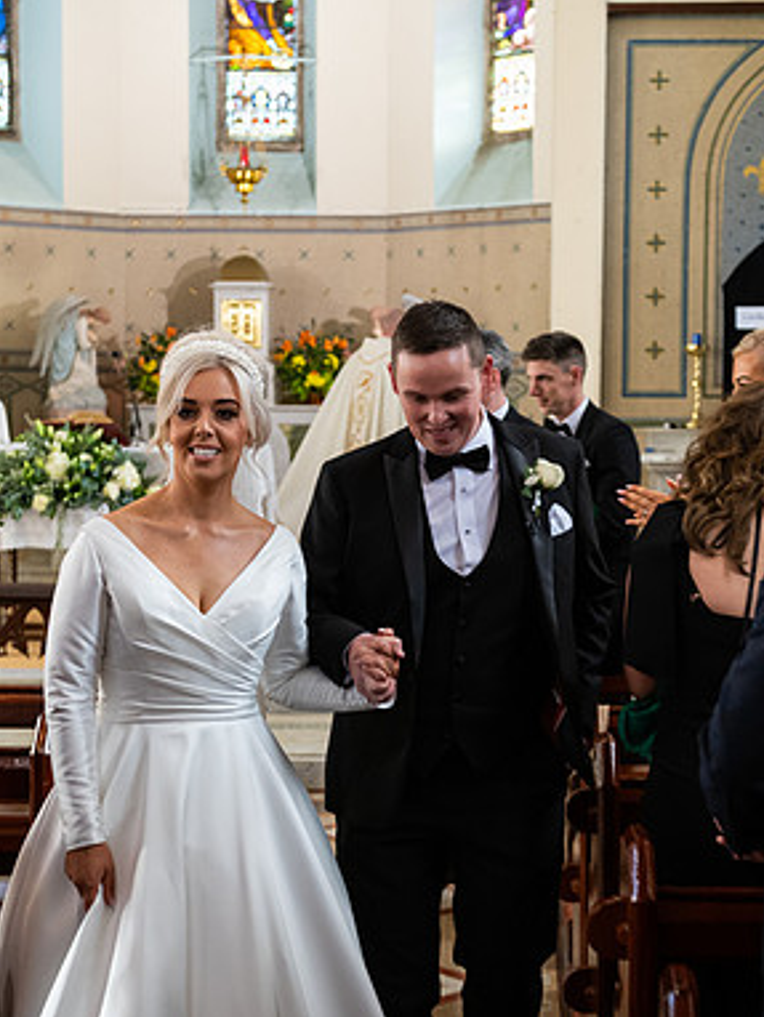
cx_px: 407
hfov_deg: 21.0
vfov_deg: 27.8
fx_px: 2058
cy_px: 505
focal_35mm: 70
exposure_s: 1/250
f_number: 3.5
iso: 1000
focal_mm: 48
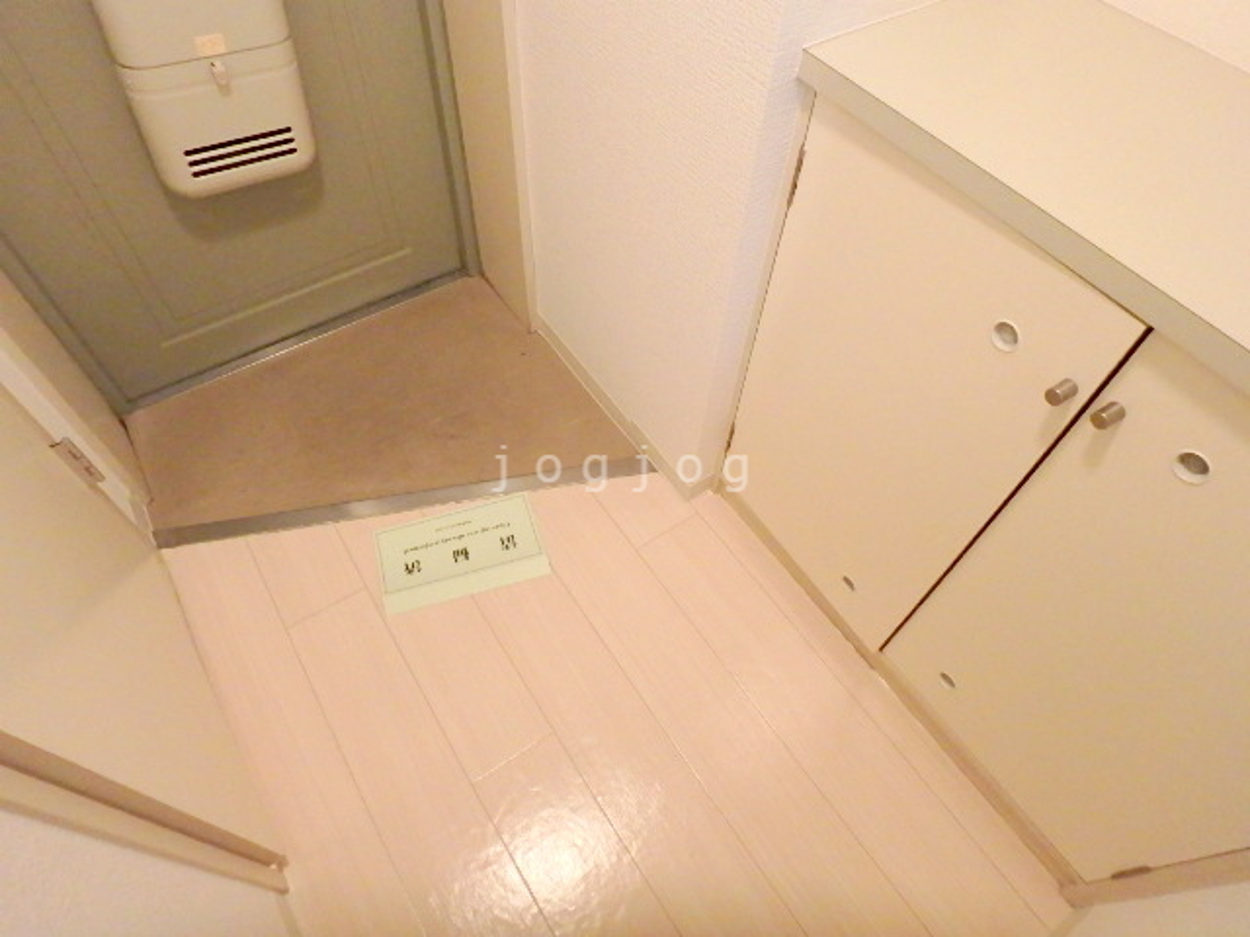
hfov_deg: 79.0
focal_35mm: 21
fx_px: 758
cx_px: 625
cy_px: 468
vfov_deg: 63.4
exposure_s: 1/30
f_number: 3.5
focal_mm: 3.7
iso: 800
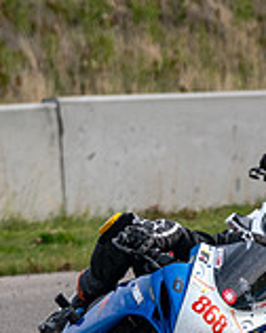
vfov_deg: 1.5
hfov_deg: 1.2
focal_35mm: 1333
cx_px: 337
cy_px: 448
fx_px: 13143
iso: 320
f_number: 5.6
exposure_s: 1/1250
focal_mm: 280
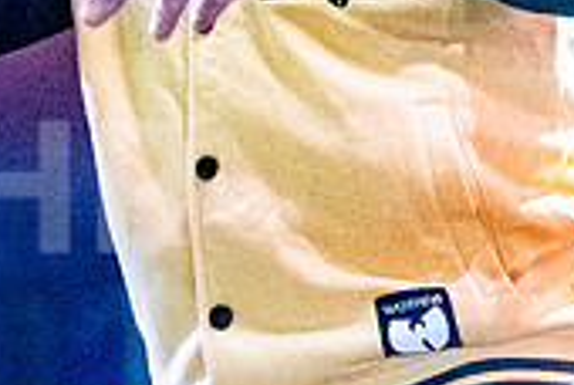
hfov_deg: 4.6
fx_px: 7108
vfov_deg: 3.1
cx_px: 238
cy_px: -462
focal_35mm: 445
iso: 2500
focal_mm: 90
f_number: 2.8
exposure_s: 1/2000
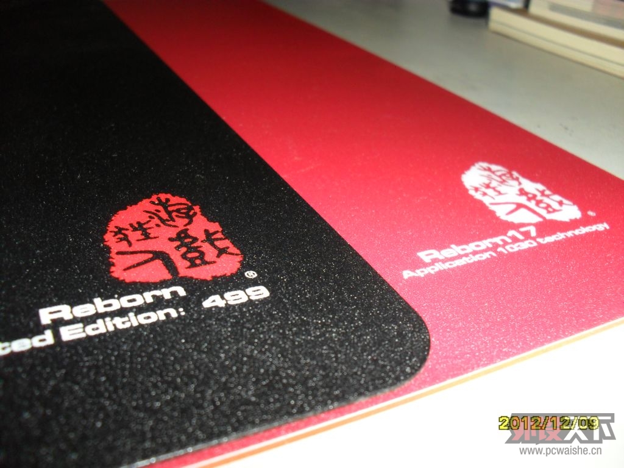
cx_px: 312
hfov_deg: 52.6
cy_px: 234
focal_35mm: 35
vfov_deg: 40.7
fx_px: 631
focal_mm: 6.3
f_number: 3.2
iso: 200
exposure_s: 1/45
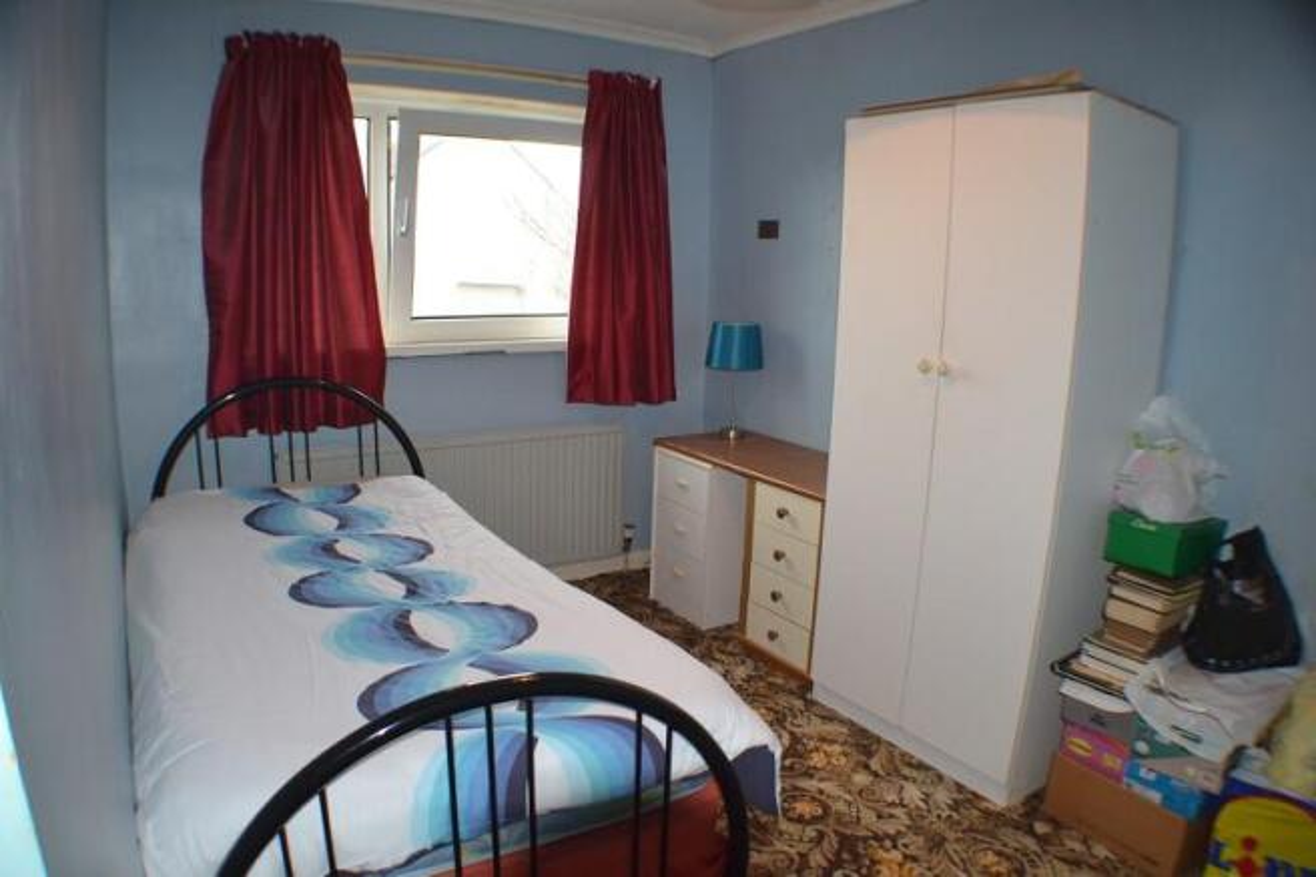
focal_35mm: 30
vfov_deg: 43.6
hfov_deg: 61.9
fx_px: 1096
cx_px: 658
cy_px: 438
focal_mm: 20
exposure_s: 1/60
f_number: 3.8
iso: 800
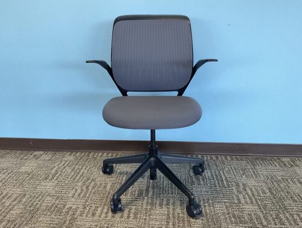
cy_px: 114
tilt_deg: -18.4
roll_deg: -0.1
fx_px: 253
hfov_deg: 61.6
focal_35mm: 29
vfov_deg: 48.4
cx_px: 151
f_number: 1.8
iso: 200
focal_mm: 3
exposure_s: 1/60
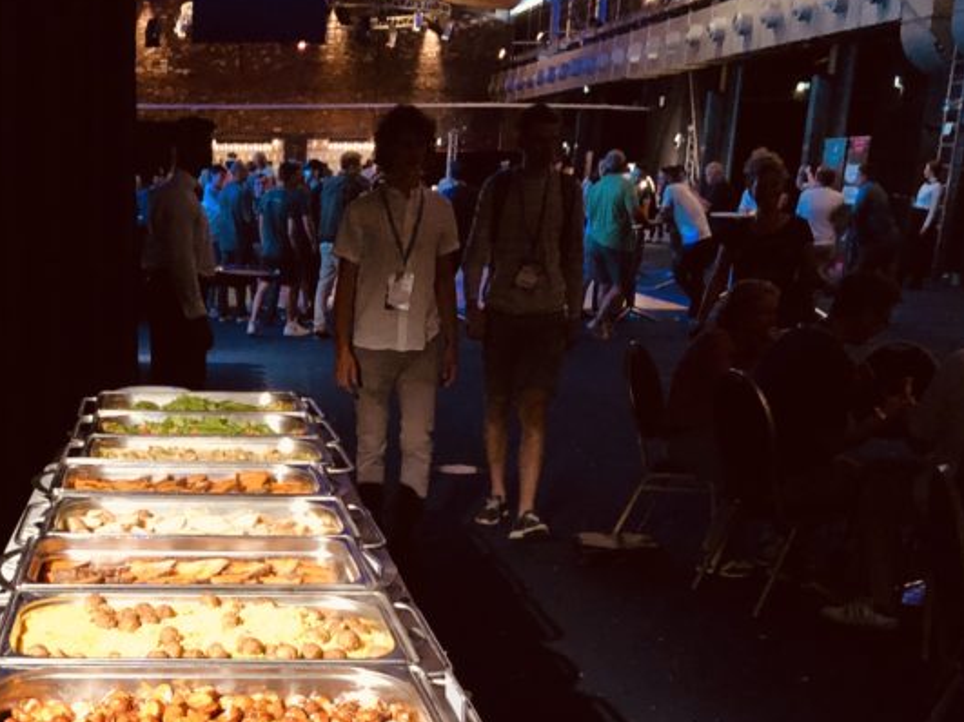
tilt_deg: -18.6
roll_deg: +1.0
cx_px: 147
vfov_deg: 26.0
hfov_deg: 34.1
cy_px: 669
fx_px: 1503
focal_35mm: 54
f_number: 1.8
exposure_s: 1/13
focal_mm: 4
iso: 100
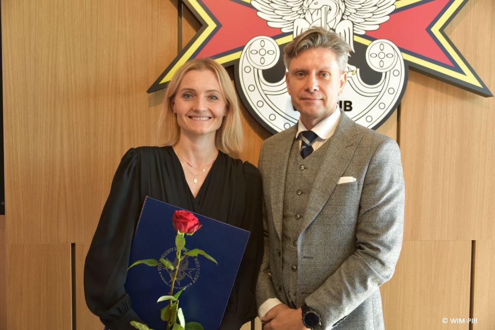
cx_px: 248
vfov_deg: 35.1
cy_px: 165
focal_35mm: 38
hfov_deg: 50.7
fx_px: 523
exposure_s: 1/60
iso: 400
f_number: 4
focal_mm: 38
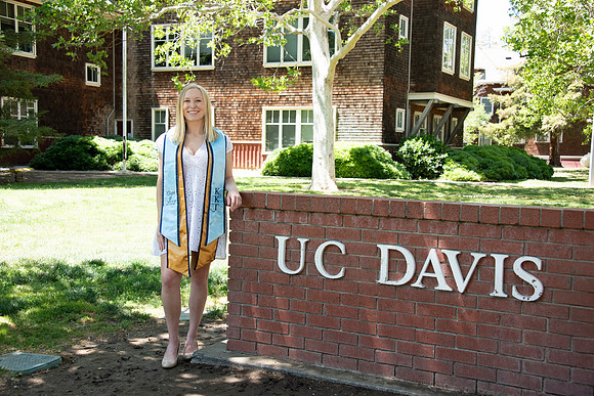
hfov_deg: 43.6
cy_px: 198
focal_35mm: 45
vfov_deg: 29.9
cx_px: 297
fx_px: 743
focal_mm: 45
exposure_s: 1/400
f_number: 5.6
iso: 640
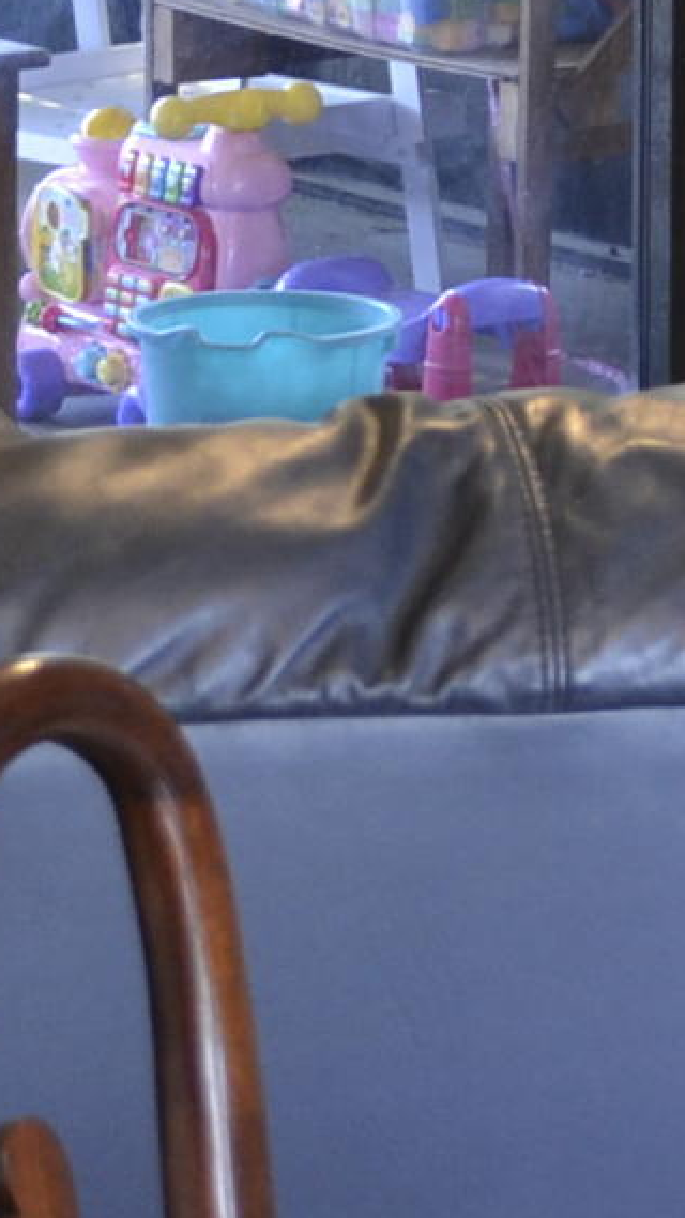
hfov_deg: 5.2
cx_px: 818
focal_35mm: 232
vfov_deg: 9.1
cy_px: -456
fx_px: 7493
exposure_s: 1/15
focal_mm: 28
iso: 400
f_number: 4.5
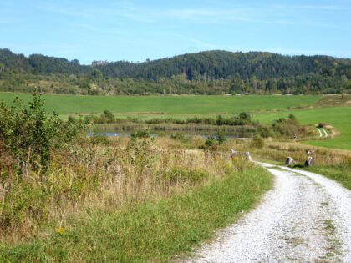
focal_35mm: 57
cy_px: 132
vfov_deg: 25.7
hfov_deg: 33.8
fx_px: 578
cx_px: 176
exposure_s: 1/400
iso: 80
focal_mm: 9.6
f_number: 4.1
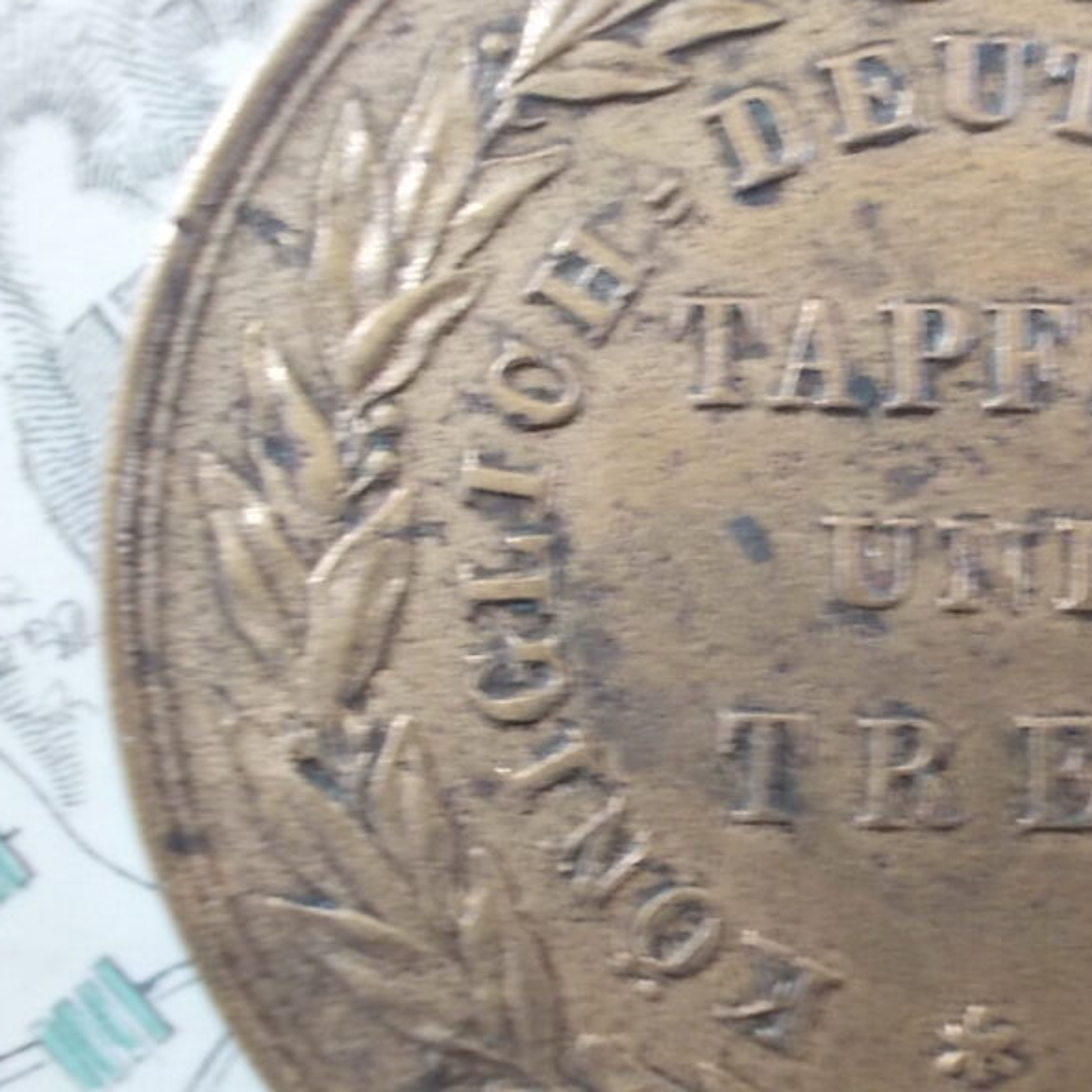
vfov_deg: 26.1
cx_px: 927
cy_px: 603
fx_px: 2356
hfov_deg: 25.5
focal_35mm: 66
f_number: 3.3
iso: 200
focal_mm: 6.1
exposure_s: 1/10
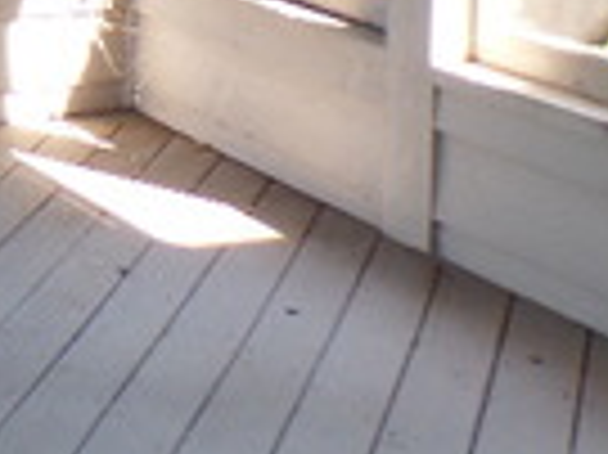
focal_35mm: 109
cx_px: -482
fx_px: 1913
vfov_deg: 12.8
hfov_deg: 15.5
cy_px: -252
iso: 100
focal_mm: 4.1
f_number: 2.8
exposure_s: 1/30
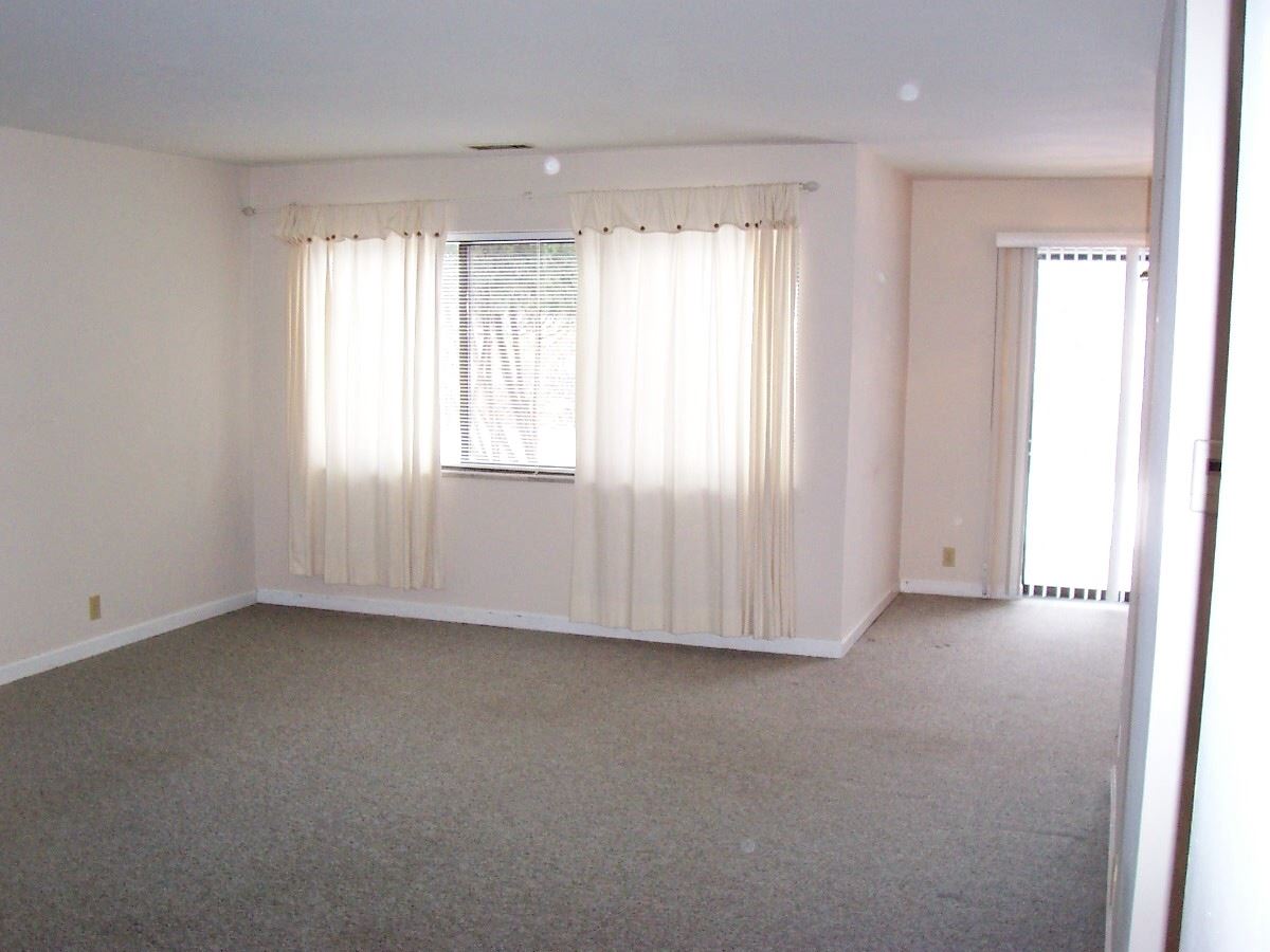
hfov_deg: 50.1
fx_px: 1357
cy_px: 476
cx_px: 635
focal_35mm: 37
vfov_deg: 38.7
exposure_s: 1/60
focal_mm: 5.6
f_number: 2.8
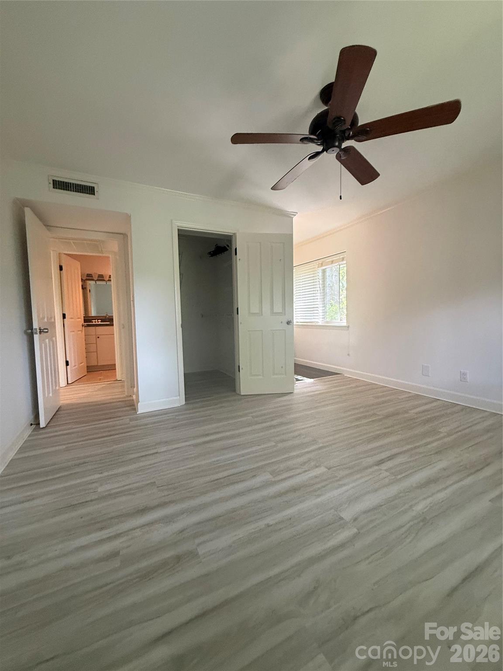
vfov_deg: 102.1
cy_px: 336
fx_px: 271
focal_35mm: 14
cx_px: 252
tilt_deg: -2.3
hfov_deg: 85.7
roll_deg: +0.3
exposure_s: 1/60
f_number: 2.2
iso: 400
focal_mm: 2.22
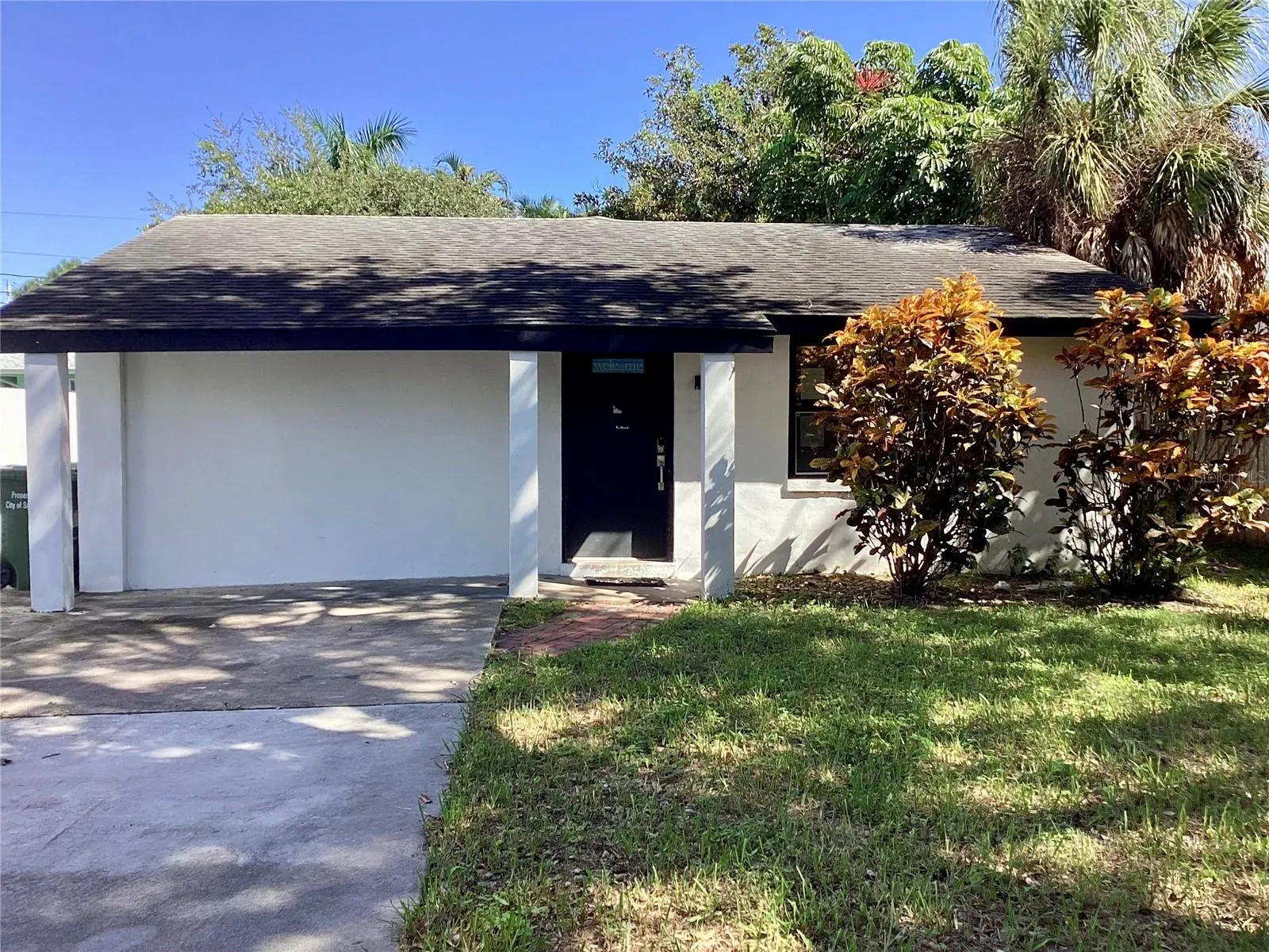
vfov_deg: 45.4
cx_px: 634
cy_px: 476
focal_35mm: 31
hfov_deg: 58.4
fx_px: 1136
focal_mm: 3.3
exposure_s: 1/350
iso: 25
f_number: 2.4
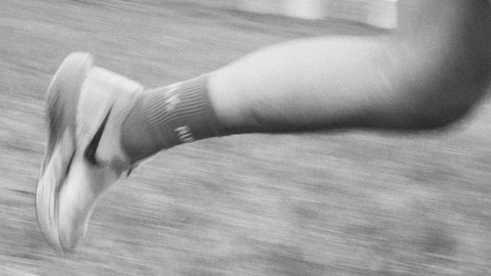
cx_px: 165
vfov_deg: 13.6
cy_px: -39
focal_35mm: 87
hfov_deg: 24.3
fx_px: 1132
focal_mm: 27
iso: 500
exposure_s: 1/60
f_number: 16
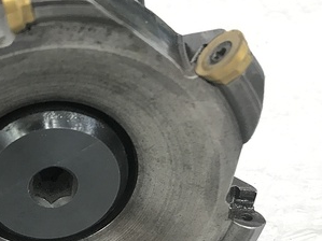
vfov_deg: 23.9
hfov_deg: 31.2
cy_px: 202
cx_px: 56
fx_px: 558
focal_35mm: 60
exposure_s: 1/16
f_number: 1.8
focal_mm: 3.99
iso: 40
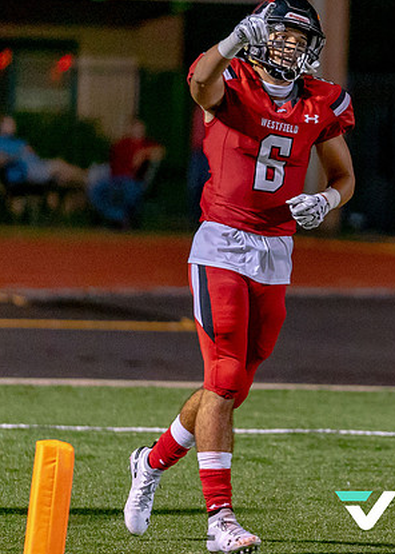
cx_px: 339
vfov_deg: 5.0
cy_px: 173
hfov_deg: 3.5
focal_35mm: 406
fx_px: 6383
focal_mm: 200
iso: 6400
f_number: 2.8
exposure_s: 1/1000
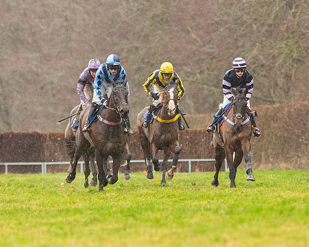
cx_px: 159
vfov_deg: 2.4
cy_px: 116
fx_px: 5820
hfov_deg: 3.0
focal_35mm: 637
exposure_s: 1/1000
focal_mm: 300
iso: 1000
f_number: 5
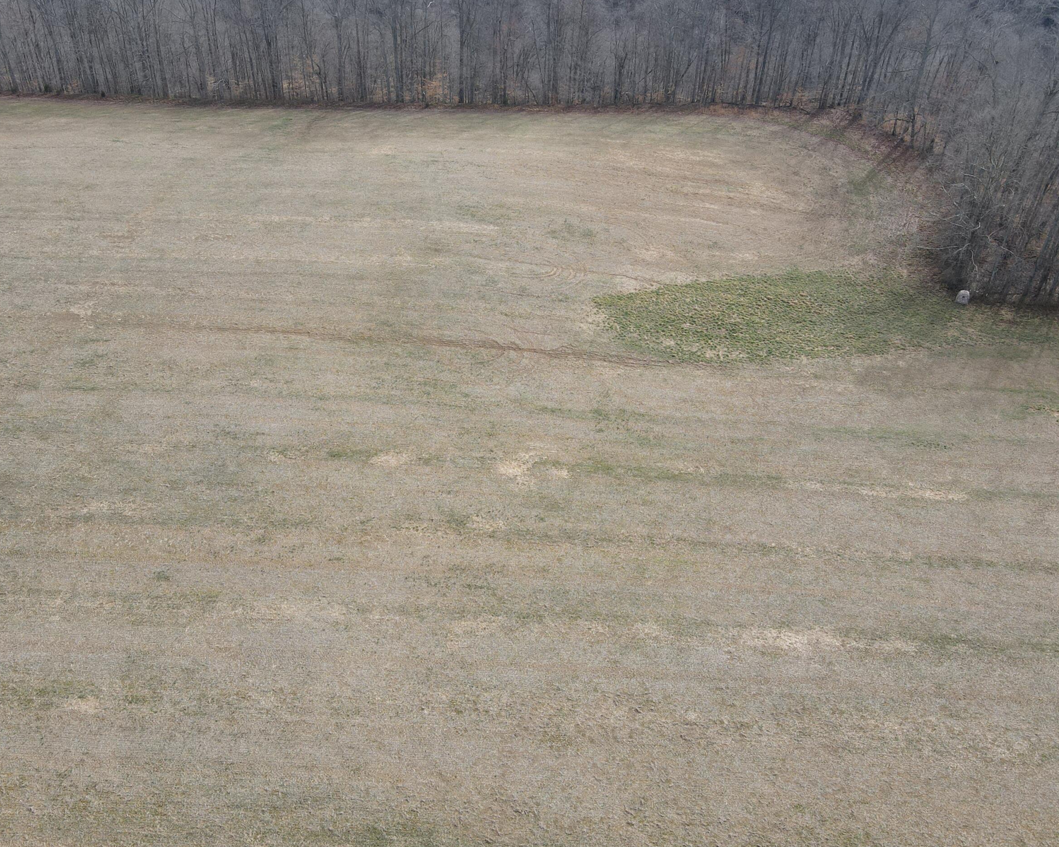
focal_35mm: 30
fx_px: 940
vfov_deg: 48.5
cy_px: 440
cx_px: 462
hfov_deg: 58.6
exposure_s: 1/200
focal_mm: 4.5
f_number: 2.8
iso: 100
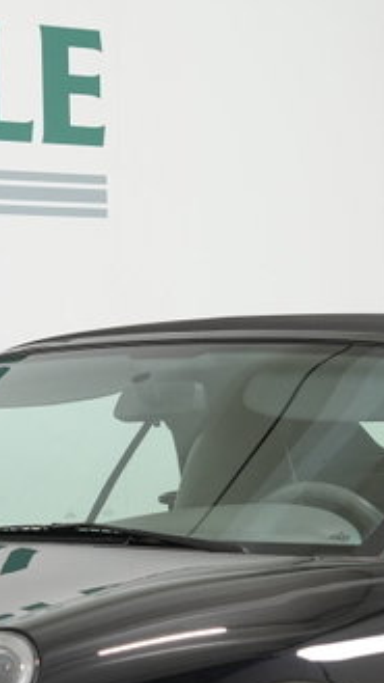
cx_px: 77
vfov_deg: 10.0
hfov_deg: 5.6
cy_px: 539
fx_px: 3893
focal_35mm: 215
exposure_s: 1/40
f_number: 3.2
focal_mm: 44
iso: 400
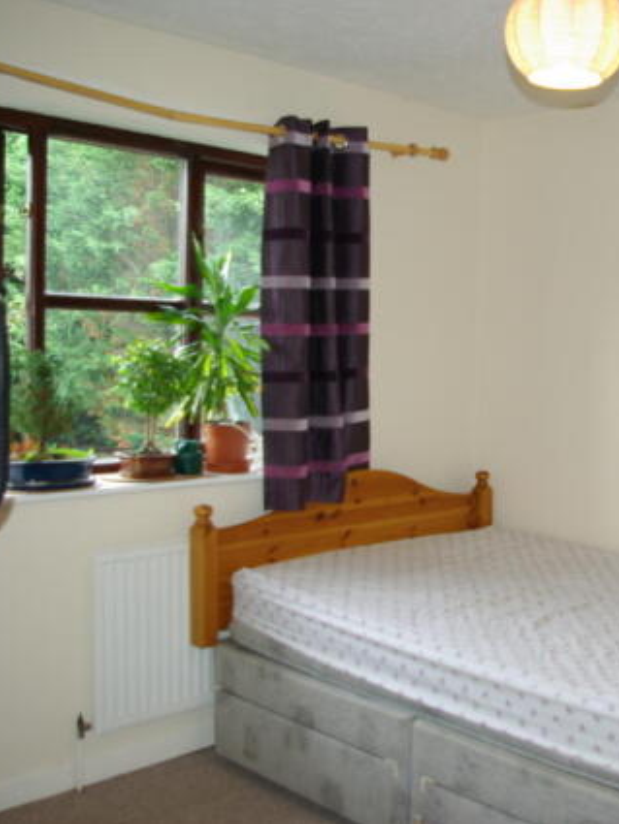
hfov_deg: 35.2
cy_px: 406
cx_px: 459
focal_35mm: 40
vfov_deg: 46.8
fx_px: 953
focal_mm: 18
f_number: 4
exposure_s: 1/30
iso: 200
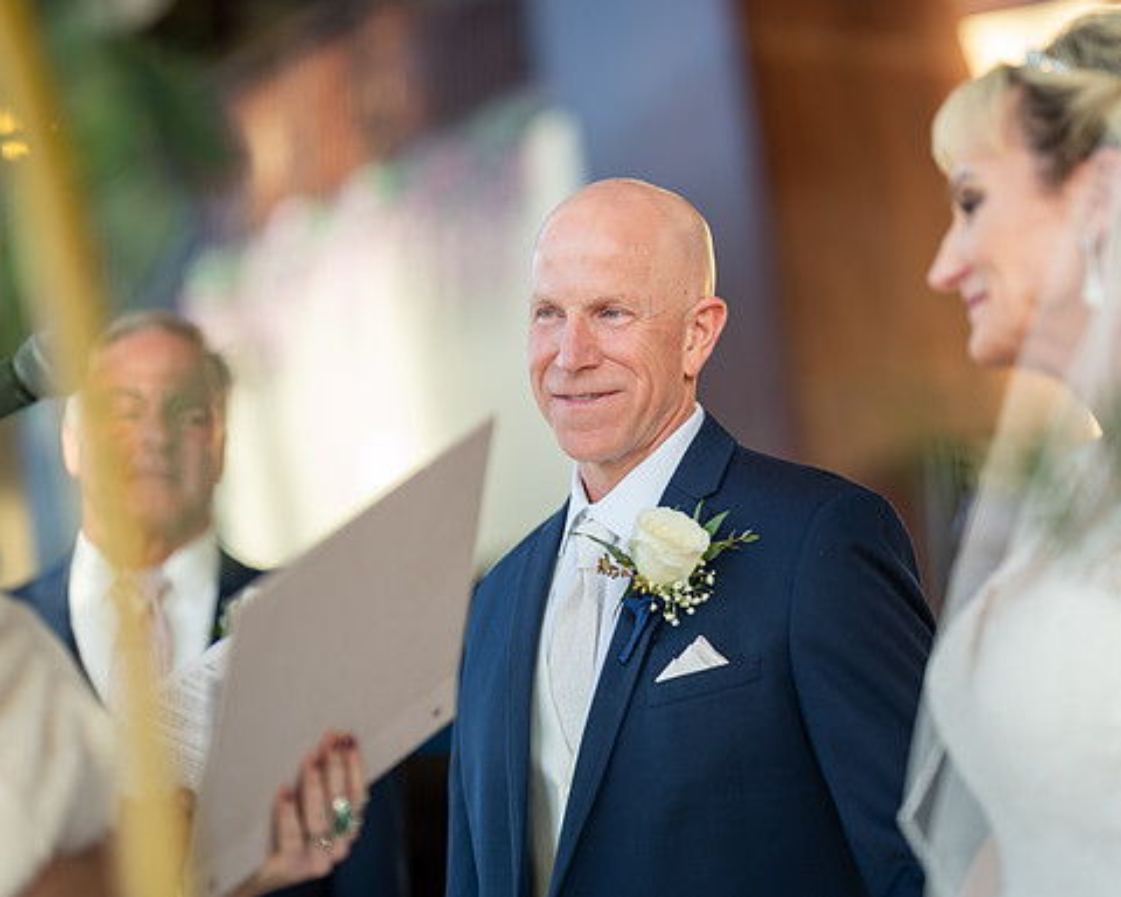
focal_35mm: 99
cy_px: 438
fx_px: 3285
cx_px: 674
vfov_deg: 15.5
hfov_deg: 19.3
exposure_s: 1/200
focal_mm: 85
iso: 160
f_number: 1.4
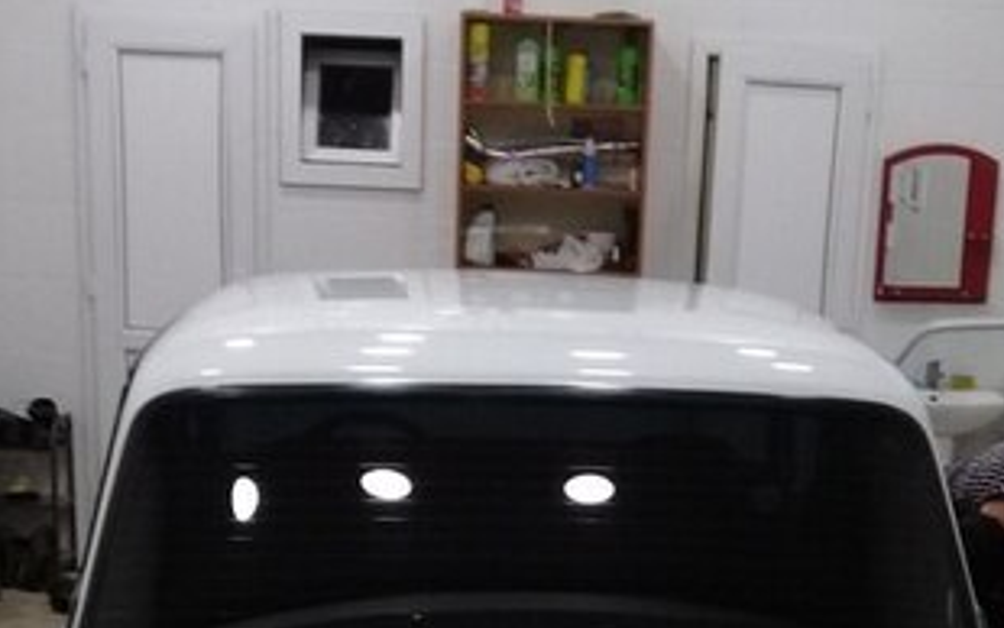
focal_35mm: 70
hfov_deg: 29.2
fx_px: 1916
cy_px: 785
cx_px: 648
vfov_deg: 17.6
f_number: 2.2
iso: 125
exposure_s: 1/33
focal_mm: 3.3
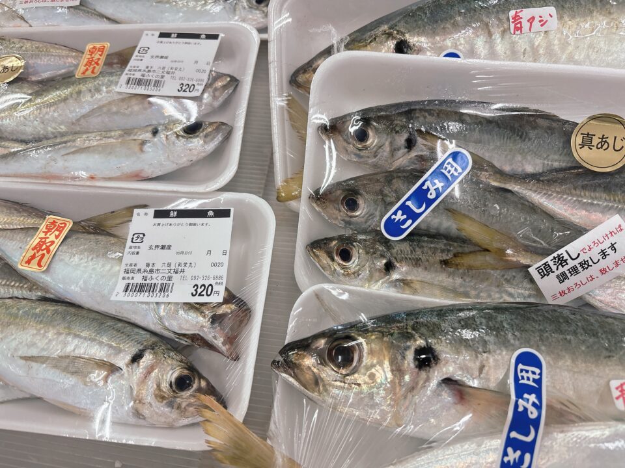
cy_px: 234
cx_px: 312
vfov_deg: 53.1
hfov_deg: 67.3
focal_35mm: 26
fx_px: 469
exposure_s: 1/120
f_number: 1.6
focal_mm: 5.96
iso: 100
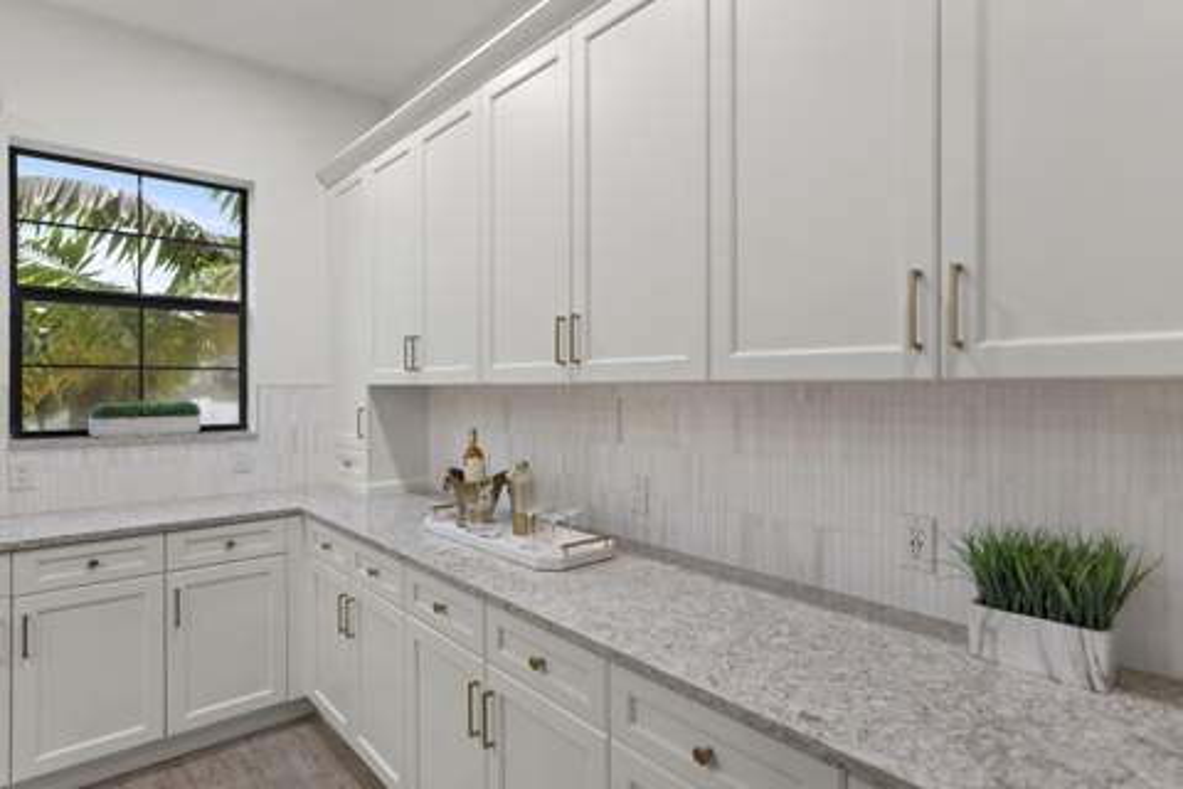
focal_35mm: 20
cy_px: 394
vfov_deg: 61.9
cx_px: 592
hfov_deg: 84.0
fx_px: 657
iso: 50
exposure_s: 1/30
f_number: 1.8
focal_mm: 20
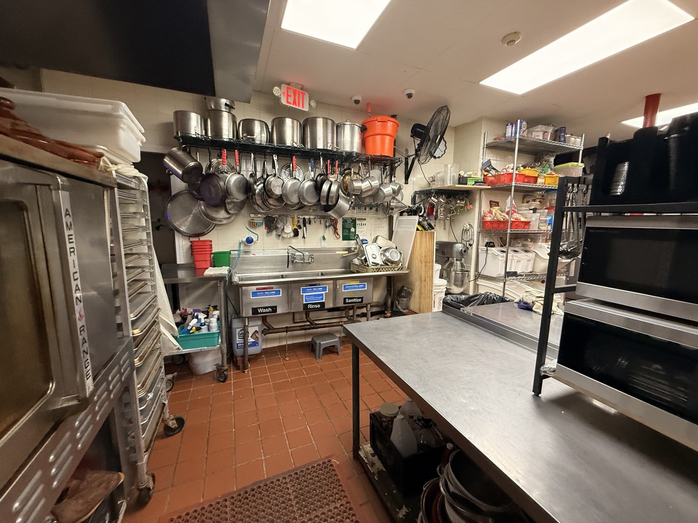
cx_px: 349
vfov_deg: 85.7
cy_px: 262
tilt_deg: -6.1
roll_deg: +0.8
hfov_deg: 102.1
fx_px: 282
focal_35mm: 14
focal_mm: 2.22
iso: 320
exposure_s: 1/120
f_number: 2.2
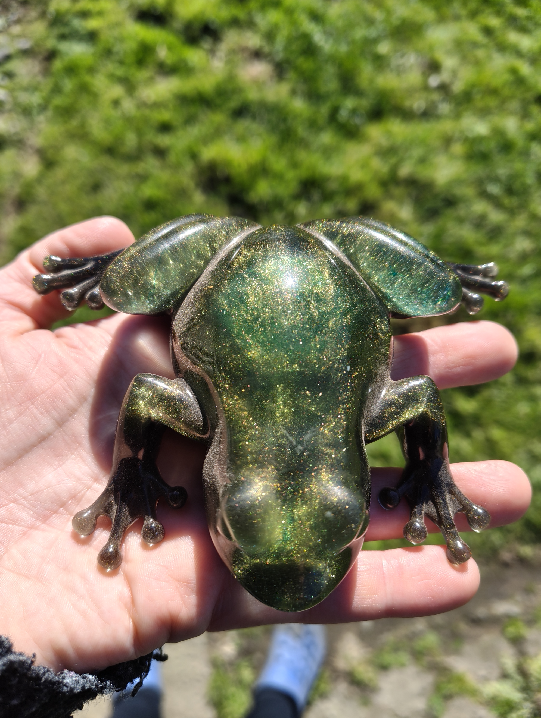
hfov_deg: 56.9
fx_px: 499
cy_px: 359
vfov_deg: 71.5
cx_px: 270
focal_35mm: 24
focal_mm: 5.56
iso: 50
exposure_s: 1/525
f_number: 1.88
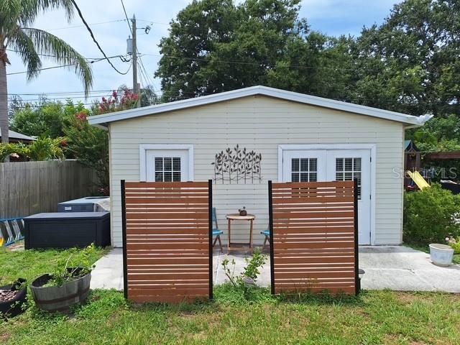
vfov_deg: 58.9
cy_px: 172
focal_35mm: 23
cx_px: 230
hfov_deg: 73.9
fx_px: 306
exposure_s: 1/3846
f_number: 1.8
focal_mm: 5.54
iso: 40
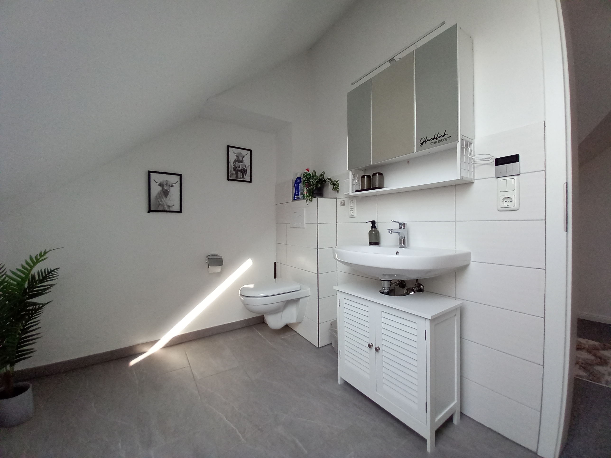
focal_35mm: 13
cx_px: 306
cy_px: 229
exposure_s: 1/120
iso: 64
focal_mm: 1.13
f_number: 2.2
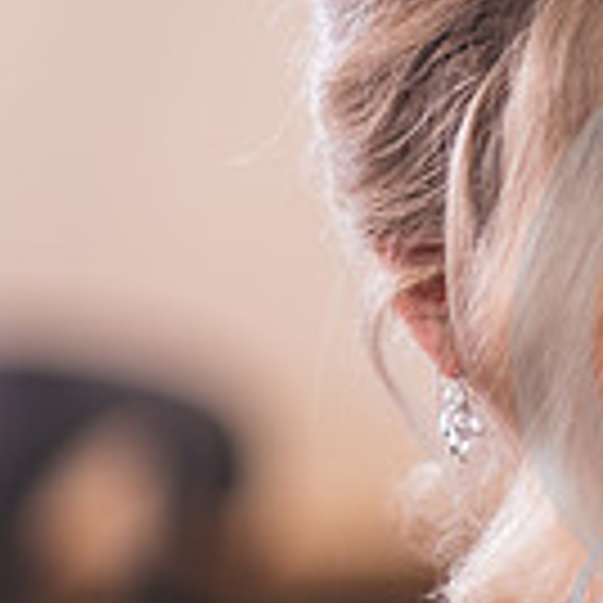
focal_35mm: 313
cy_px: 394
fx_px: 6169
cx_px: 1224
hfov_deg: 5.5
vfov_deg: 5.6
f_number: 1.8
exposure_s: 1/125
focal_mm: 85
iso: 500
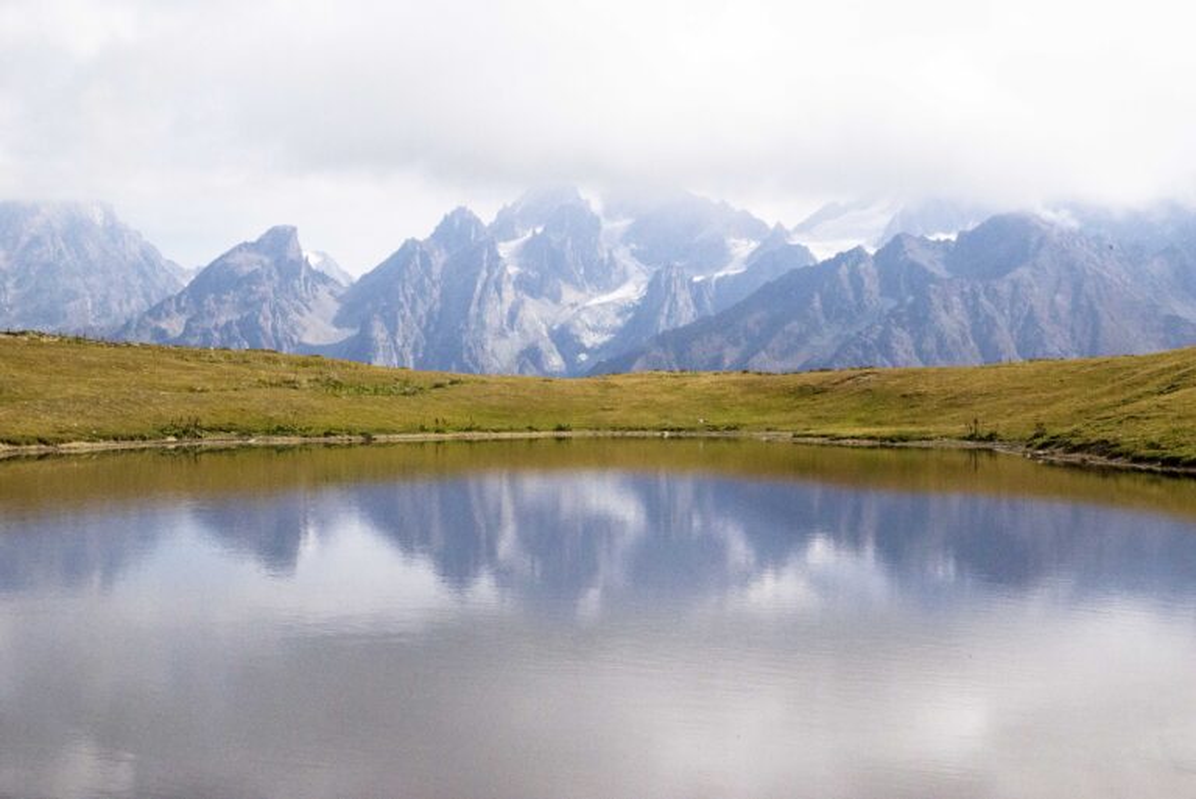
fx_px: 1828
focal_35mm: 55
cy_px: 400
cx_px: 598
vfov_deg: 24.7
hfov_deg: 36.2
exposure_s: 1/4000
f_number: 22
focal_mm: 55
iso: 6400
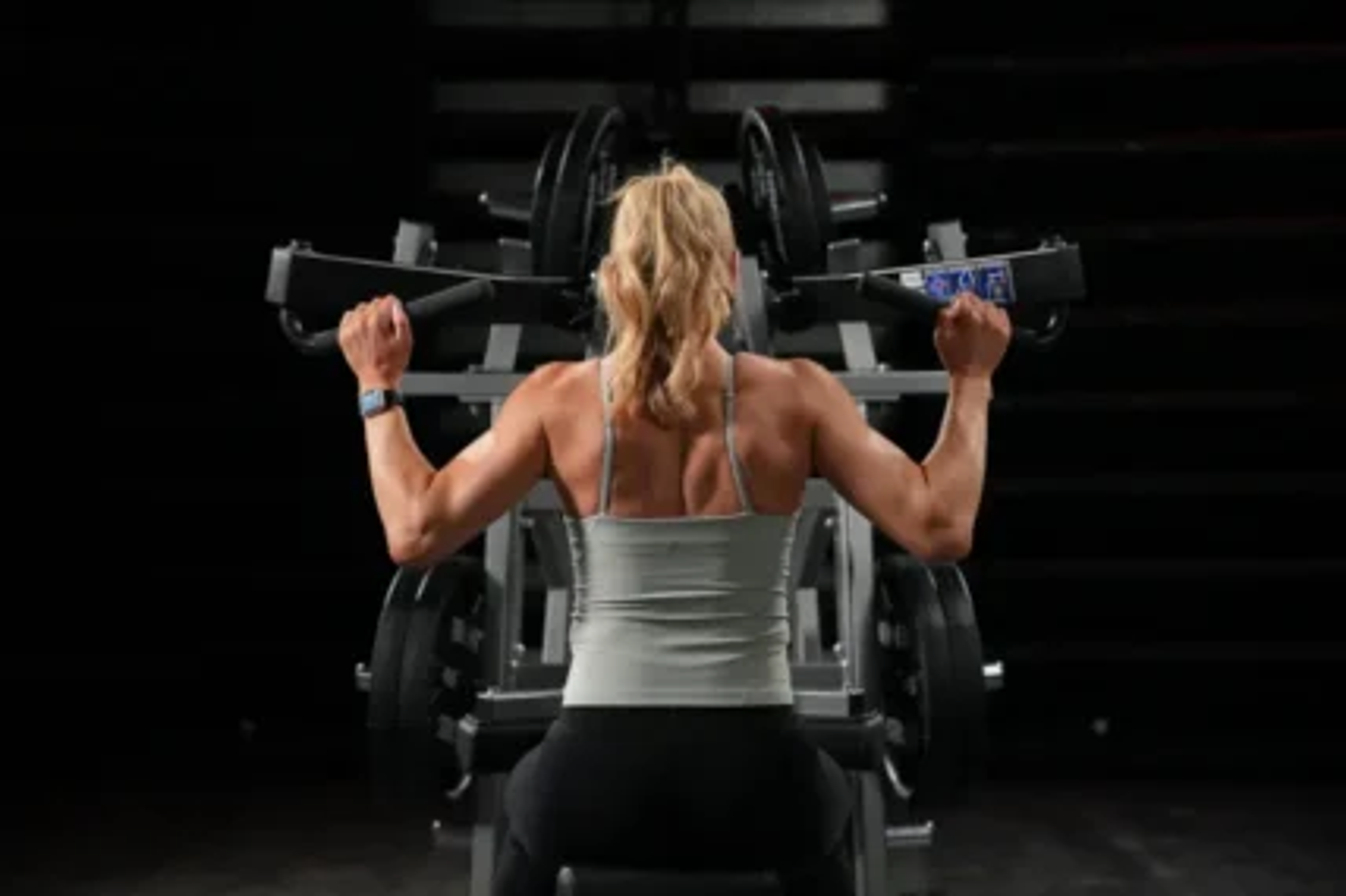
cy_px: 448
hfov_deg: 28.9
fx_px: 2616
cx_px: 673
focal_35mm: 70
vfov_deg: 19.4
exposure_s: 1/200
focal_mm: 70
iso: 2000
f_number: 2.8
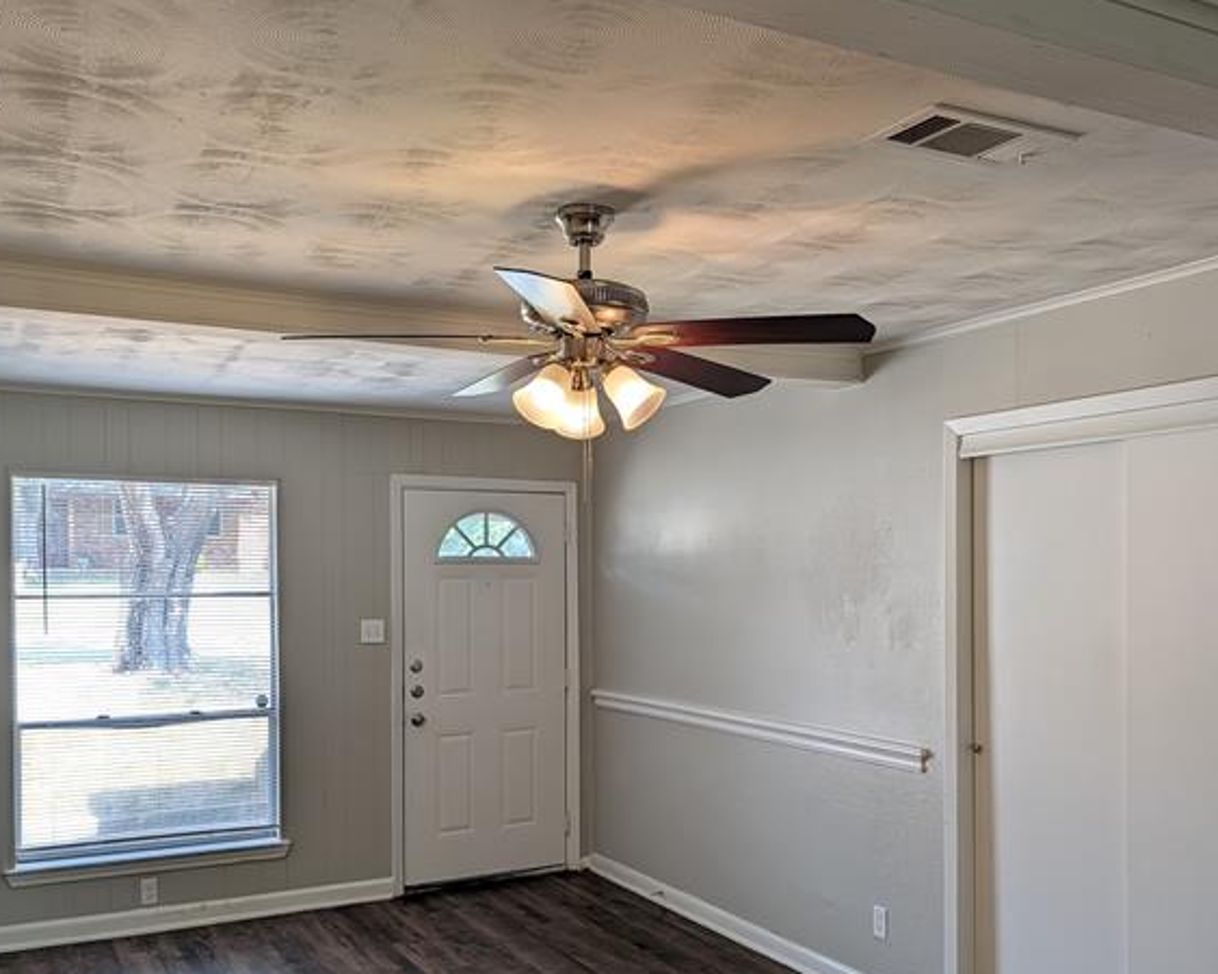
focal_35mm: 32
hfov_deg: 55.7
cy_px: 582
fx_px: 1153
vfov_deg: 45.5
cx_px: 599
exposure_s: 1/120
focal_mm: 6.9
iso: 32
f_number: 1.68
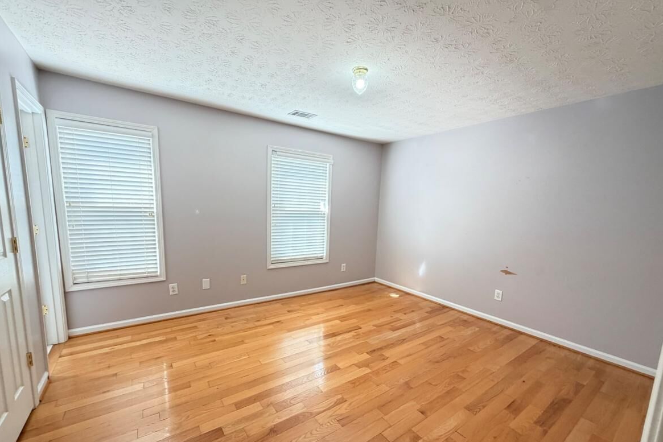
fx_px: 276
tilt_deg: -7.4
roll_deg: -0.9
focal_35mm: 15
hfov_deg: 100.4
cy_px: 246
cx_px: 331
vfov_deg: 77.1
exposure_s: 1/78
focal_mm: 2.22
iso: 320
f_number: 2.2
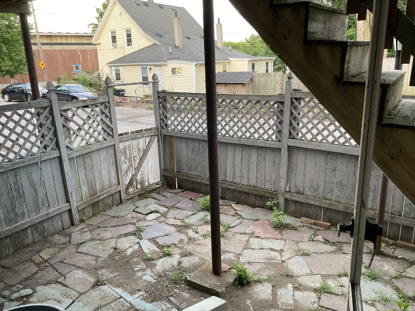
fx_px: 336
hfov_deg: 63.4
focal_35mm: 28
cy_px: 156
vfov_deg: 49.7
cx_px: 208
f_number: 1.8
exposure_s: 1/60
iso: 160
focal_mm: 3.99
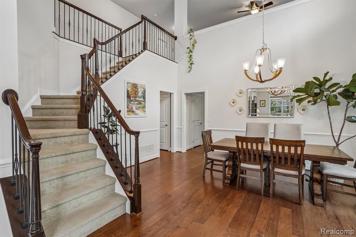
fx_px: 158
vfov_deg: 73.7
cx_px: 178
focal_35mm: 16
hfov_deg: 96.8
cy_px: 118
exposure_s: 1/10
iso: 400
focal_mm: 16
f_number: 8
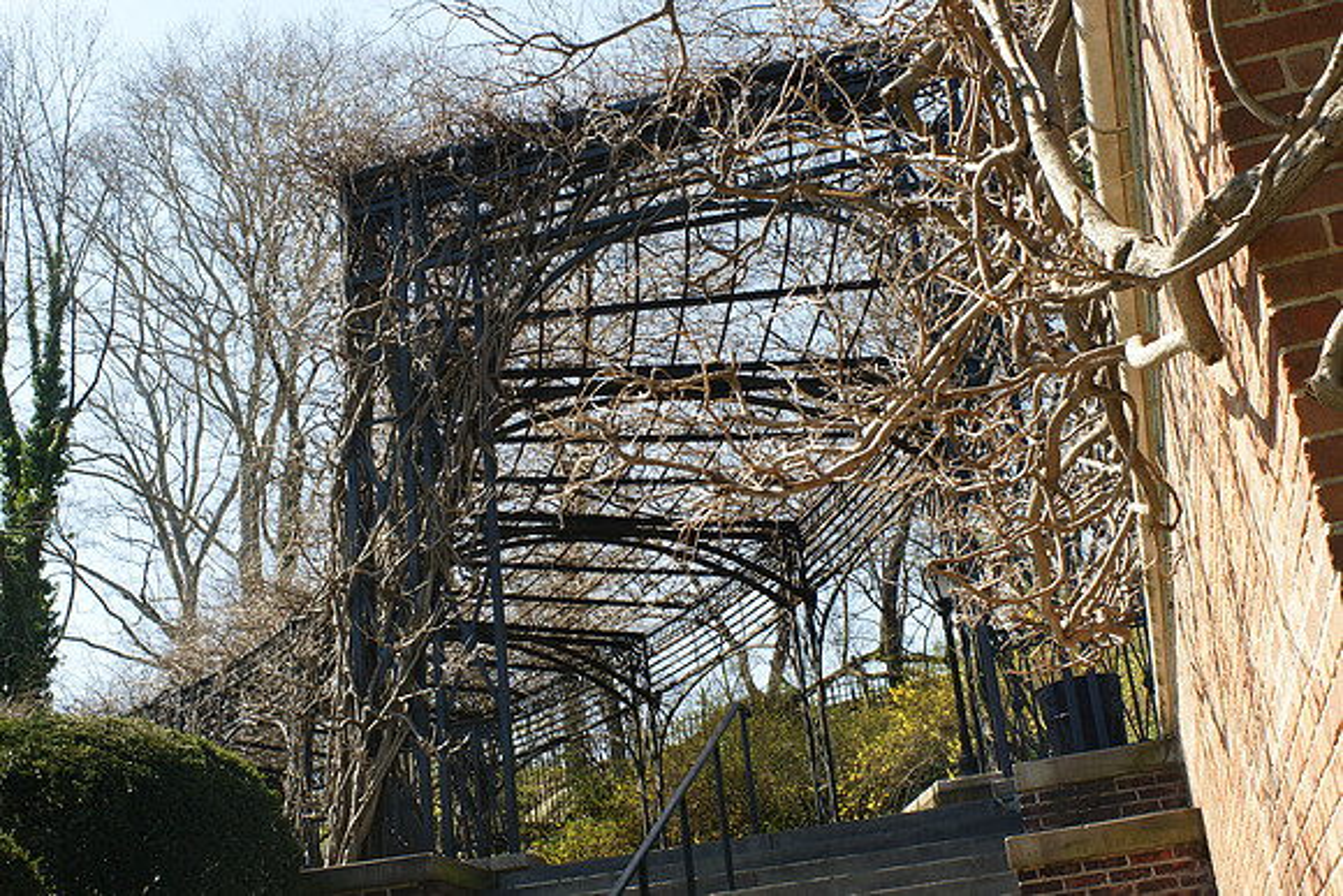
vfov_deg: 29.9
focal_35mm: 45
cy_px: 448
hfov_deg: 43.6
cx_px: 672
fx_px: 1679
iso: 200
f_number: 13
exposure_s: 1/60
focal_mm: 30
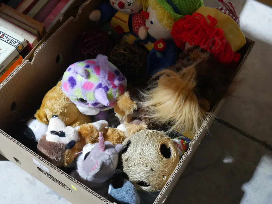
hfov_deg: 39.6
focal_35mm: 48
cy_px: 102
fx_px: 377
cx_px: 136
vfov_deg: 30.3
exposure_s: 1/60
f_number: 5.2
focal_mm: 24
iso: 2500
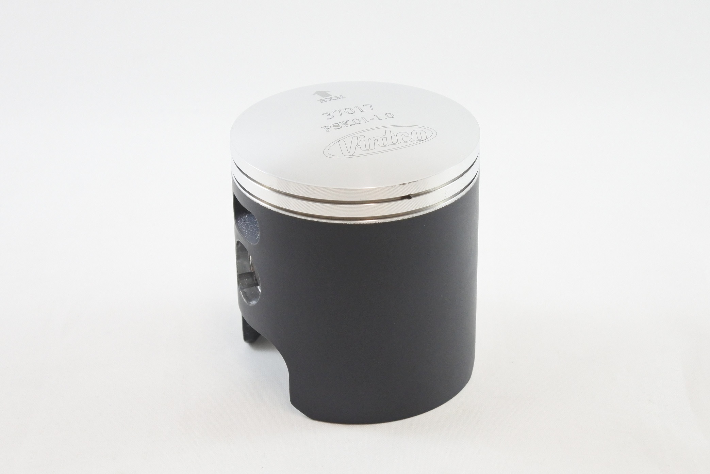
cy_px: 237
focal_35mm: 64
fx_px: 1262
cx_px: 355
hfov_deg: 31.4
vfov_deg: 21.2
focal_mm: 24
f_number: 5
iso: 720
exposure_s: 1/125
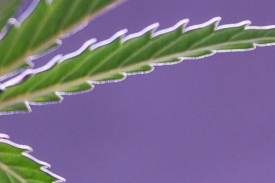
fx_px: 6642
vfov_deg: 1.6
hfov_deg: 2.4
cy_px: -104
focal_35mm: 870
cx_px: -59
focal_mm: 190
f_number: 9
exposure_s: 1/250
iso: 200
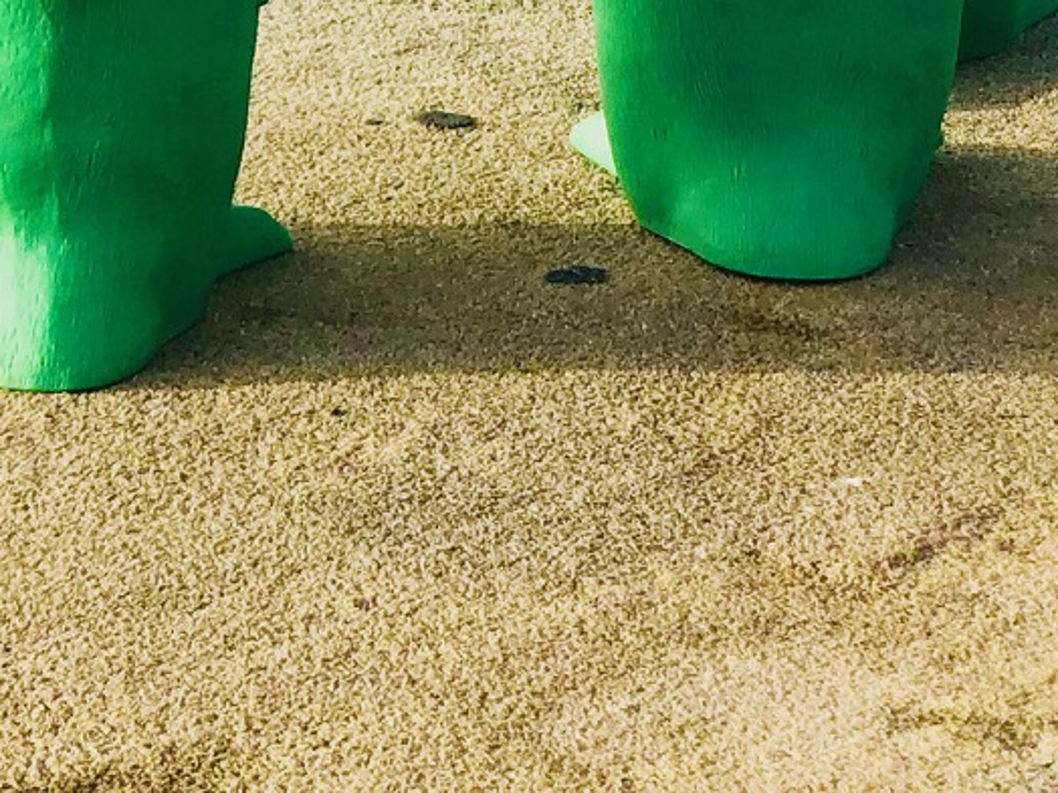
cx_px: 602
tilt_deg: -11.1
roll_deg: +1.6
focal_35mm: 200
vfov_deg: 7.3
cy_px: -444
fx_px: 6113
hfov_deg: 9.9
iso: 16
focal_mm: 6
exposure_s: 1/397
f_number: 2.4
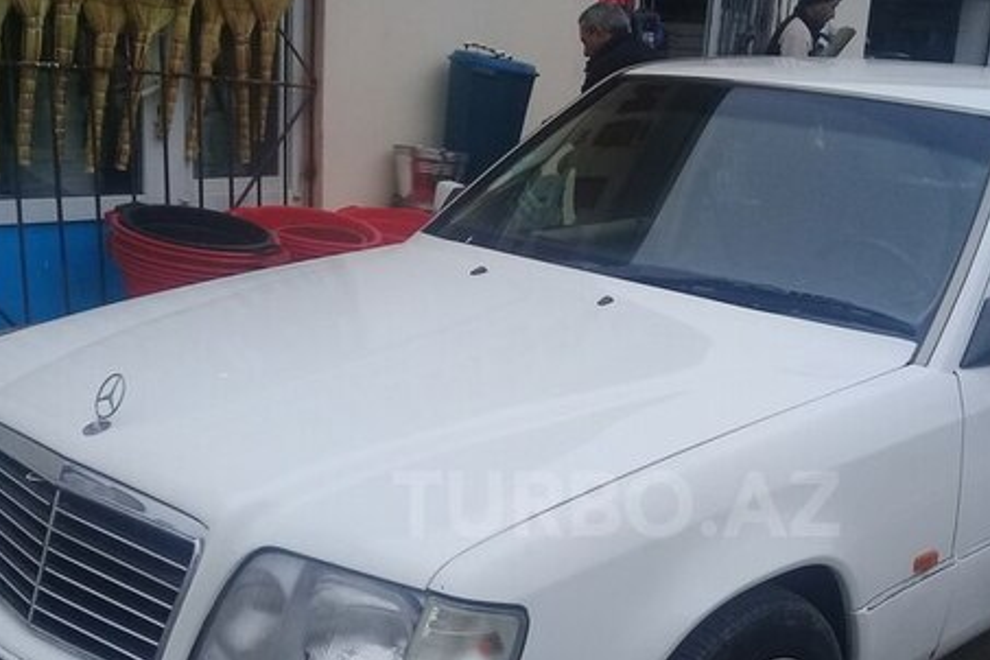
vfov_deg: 28.2
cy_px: 504
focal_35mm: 47
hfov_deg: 41.6
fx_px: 1292
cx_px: 616
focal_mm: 3.3
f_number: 2.2
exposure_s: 1/396
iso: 50
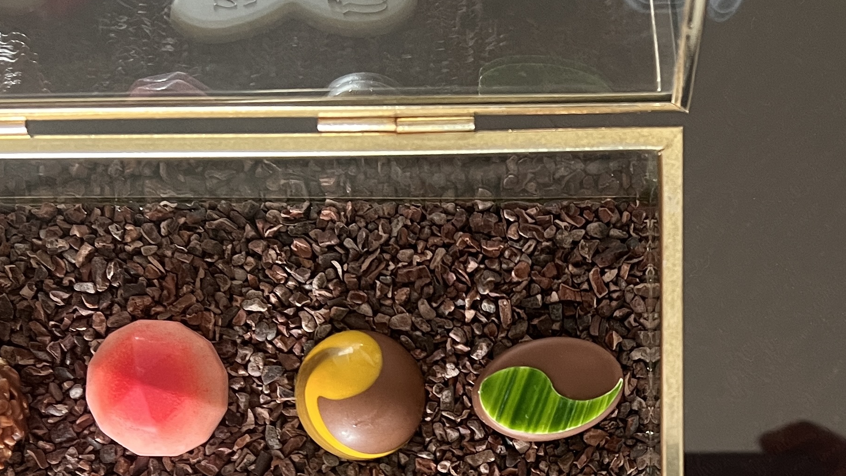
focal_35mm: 63
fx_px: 1413
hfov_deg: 33.1
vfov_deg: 18.5
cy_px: 507
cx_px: 543
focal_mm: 5.7
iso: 250
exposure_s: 1/60
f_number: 1.5
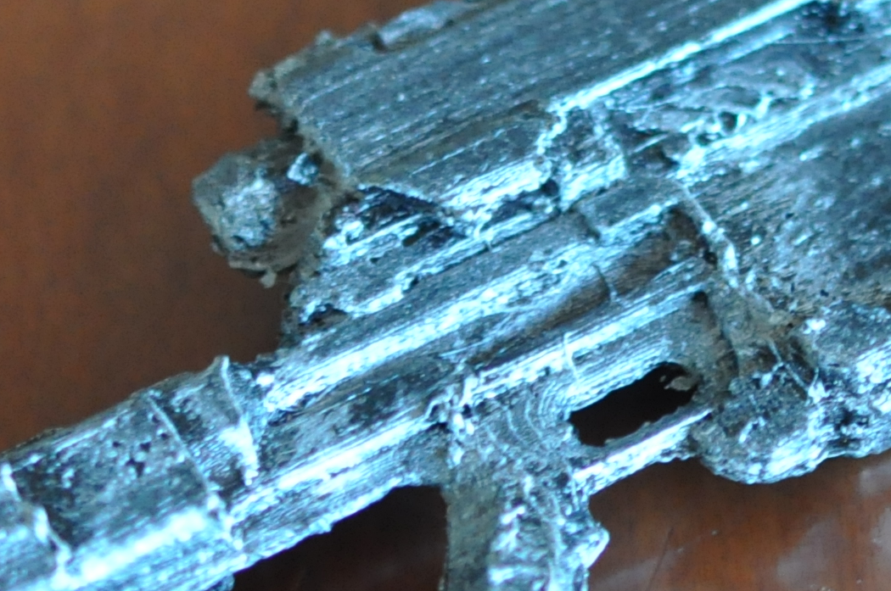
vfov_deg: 5.6
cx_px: 1197
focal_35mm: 245
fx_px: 6055
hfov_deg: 8.3
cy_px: 5
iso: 1250
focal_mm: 40
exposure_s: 1/40
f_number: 3
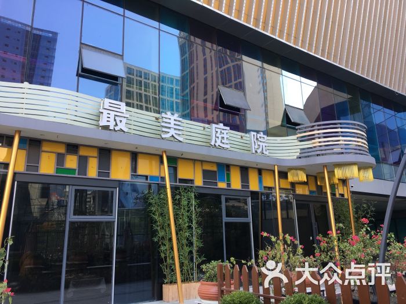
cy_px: 152
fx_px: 340
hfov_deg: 61.7
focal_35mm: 29
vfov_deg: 48.2
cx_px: 203
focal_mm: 4.15
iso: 25
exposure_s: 1/100
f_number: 2.2
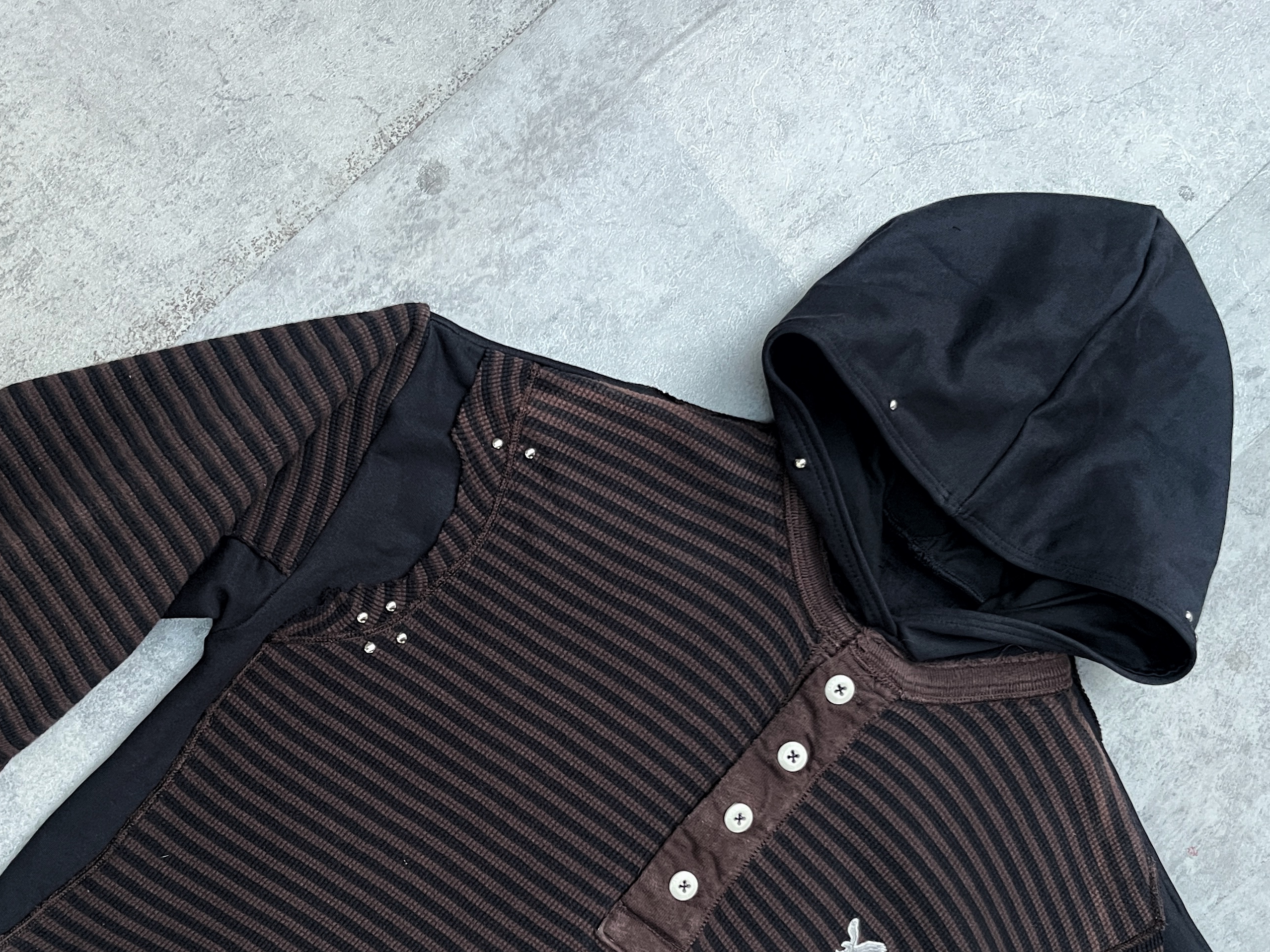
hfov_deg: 45.7
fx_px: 1504
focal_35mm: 41
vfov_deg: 34.7
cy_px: 663
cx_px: 547
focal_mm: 5.1
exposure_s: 1/60
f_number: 1.6
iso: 400
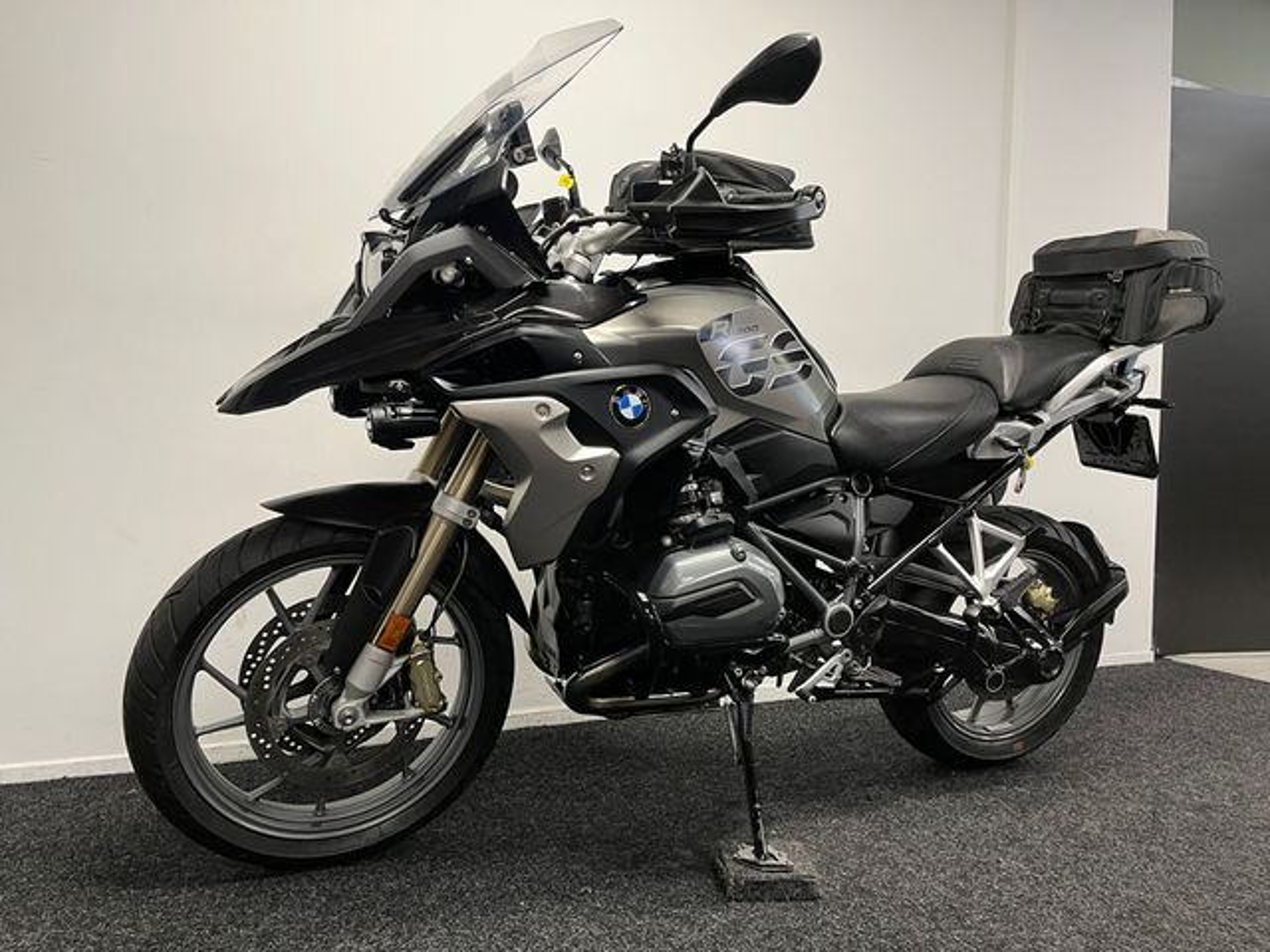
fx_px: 954
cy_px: 476
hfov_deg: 67.3
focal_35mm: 26
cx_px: 635
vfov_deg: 53.1
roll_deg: -0.6
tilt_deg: -2.5
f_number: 1.6
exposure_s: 1/50
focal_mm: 5.1
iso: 125
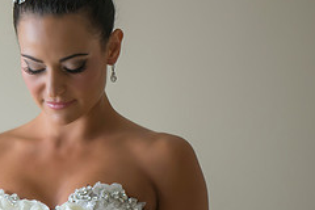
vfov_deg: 5.2
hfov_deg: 7.8
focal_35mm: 264
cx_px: 55
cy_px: 127
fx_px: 2310
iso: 1600
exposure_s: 1/250
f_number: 2.8
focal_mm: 105
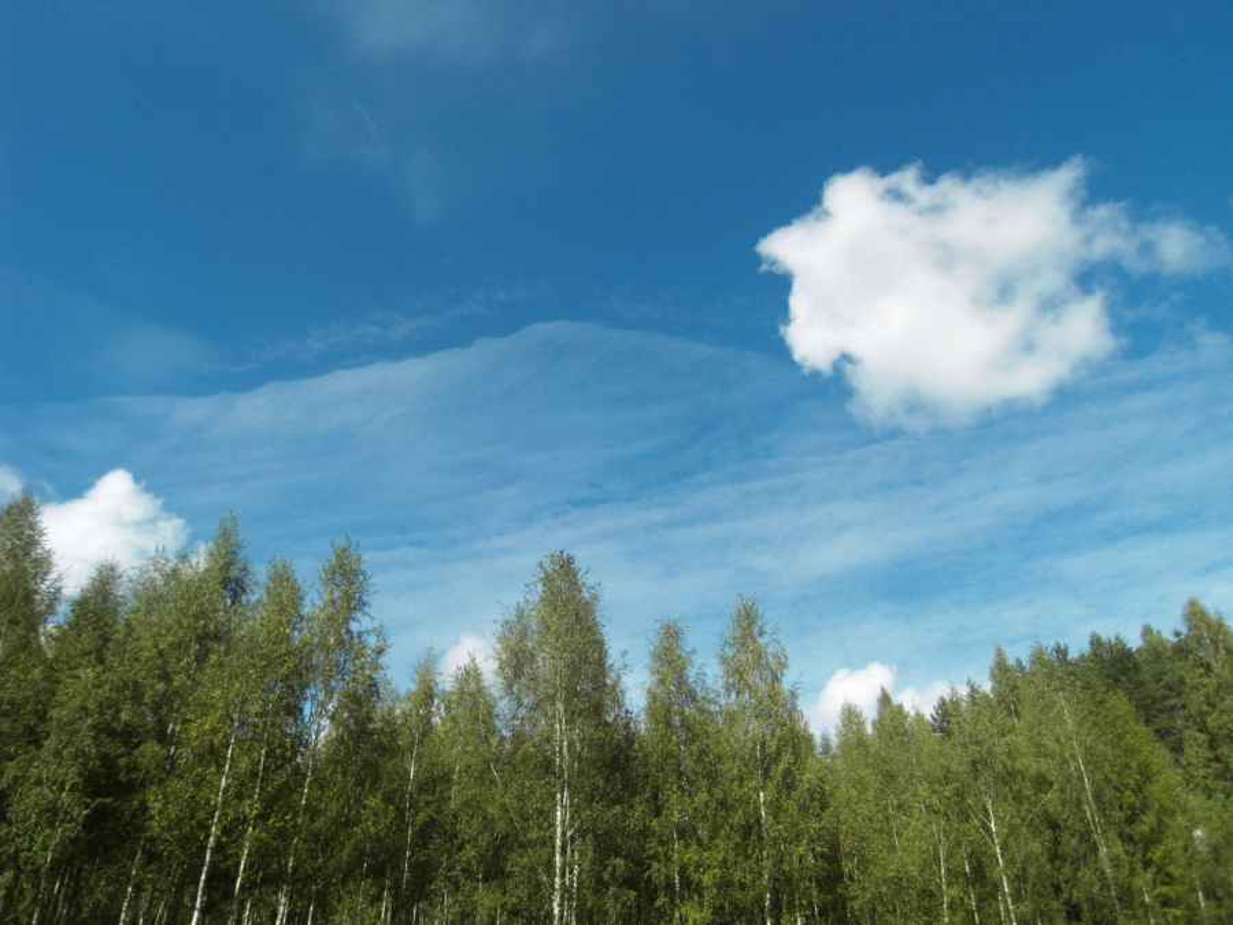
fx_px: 855
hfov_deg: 71.6
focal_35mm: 24
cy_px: 462
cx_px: 616
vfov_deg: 56.8
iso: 80
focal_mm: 4.3
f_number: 7.3
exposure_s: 1/320
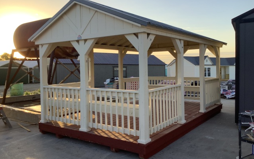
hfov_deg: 58.1
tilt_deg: -2.4
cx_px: 127
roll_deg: +1.0
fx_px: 228
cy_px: 71
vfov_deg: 38.3
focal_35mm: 33
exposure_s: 1/303
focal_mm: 3.3
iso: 25
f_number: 2.4
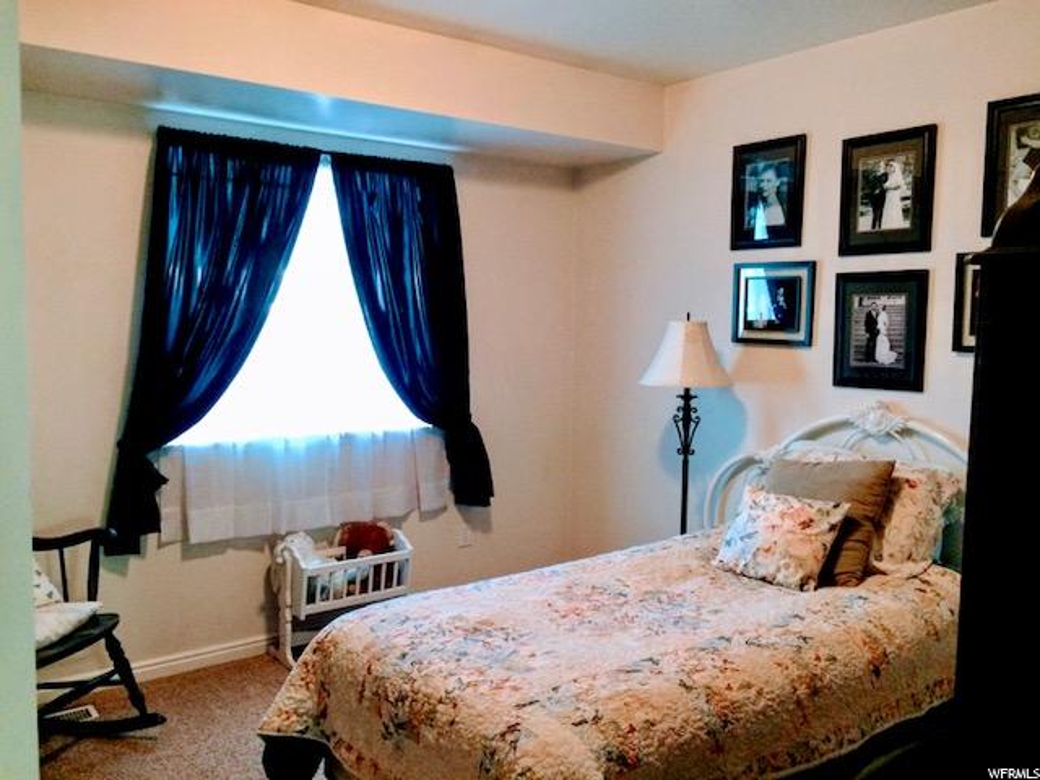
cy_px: 390
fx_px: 871
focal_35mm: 29
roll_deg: -0.2
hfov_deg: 61.7
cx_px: 520
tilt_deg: -5.9
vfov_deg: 48.2
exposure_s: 1/30
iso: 250
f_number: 2.2
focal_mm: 4.15
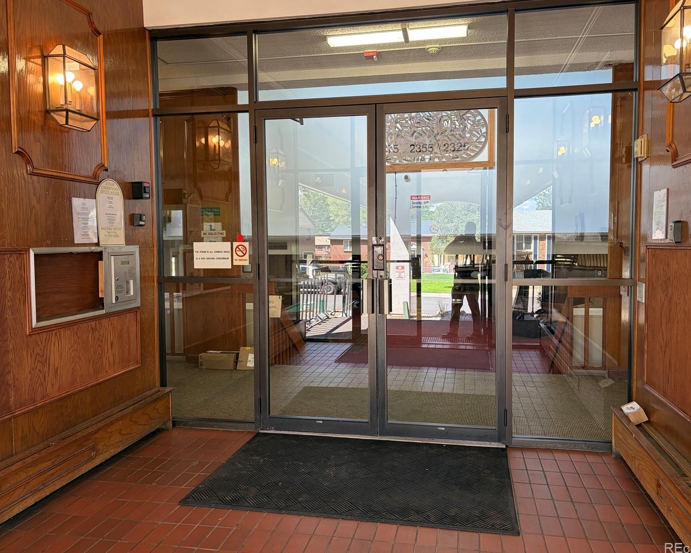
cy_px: 272
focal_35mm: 28
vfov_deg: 51.5
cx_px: 360
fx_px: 573
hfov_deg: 62.2
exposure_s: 1/120
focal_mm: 5.96
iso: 125
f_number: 1.6
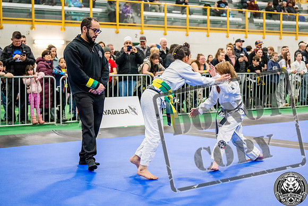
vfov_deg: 19.5
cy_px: 103
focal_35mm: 70
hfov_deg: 28.8
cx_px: 154
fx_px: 599
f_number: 2.8
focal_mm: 70
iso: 5000
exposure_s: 1/500
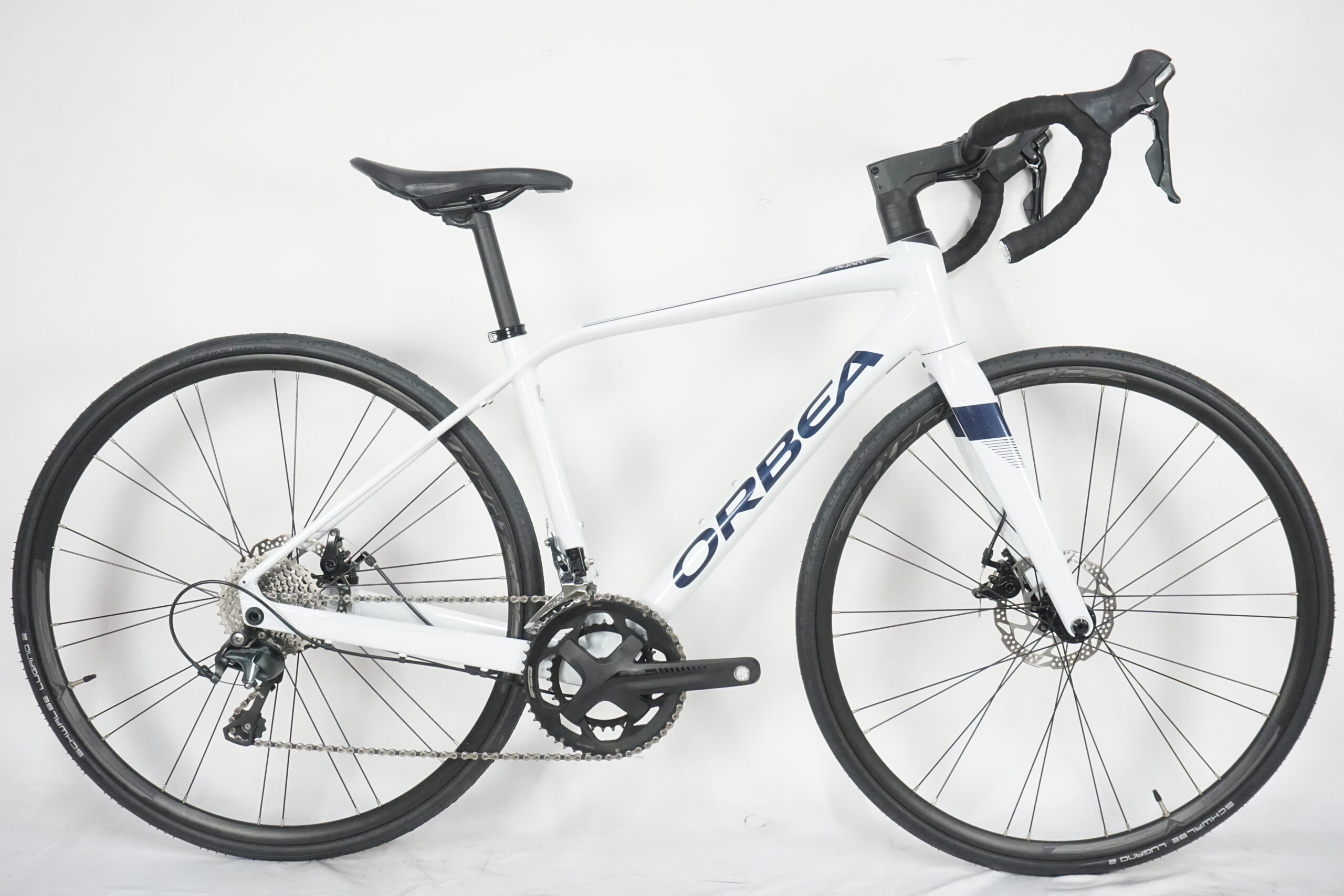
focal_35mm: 32
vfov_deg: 41.7
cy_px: 448
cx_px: 672
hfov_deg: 59.5
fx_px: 1176
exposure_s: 1/60
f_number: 8
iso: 3200
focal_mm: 21
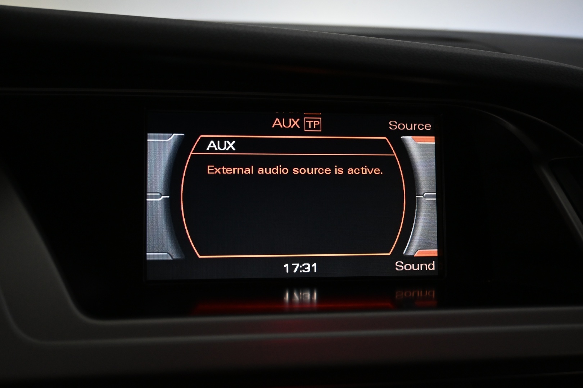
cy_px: 194
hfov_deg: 52.2
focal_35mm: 37
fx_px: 595
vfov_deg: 36.2
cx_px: 292
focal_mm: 24.5
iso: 1000
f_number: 4.2
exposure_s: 1/40
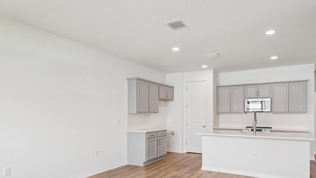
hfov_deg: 78.3
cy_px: 114
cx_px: 178
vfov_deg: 48.9
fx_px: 193
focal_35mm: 23
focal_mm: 16
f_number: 8
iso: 400
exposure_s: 1/80
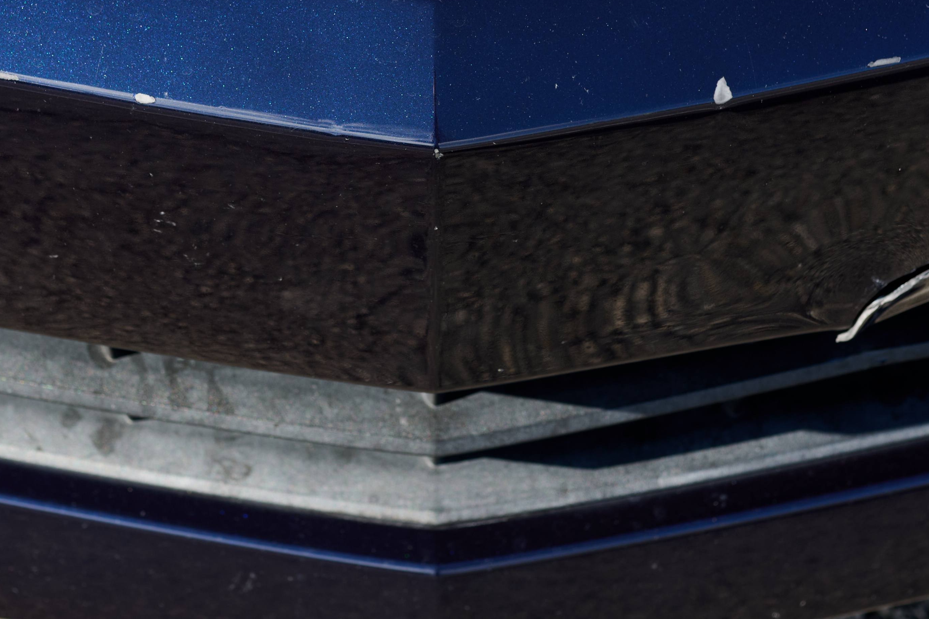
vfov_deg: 13.0
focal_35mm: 105
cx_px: 434
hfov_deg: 19.5
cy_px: 87
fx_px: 2710
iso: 64
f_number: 5.6
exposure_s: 1/200
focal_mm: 35
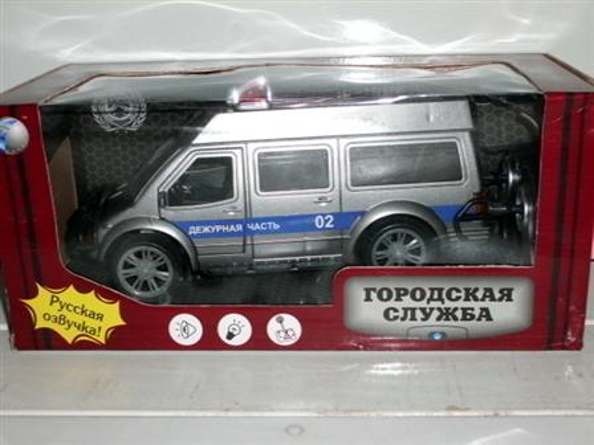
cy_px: 222
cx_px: 297
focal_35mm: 47
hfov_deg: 40.4
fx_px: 807
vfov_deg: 30.9
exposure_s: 1/60
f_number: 3.3
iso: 64
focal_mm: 8.4
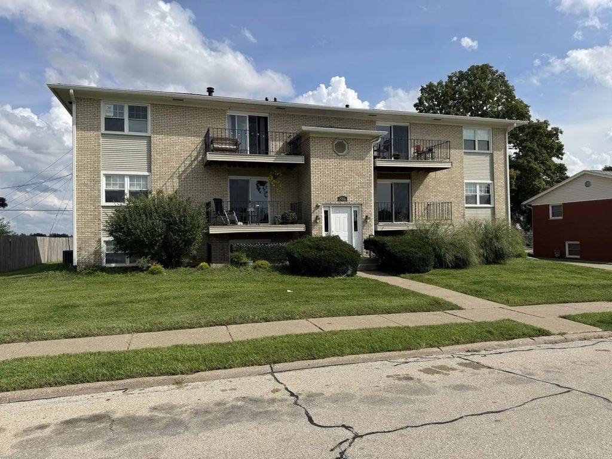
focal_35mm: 24
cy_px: 230
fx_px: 424
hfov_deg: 71.6
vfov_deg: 56.8
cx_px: 306
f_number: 1.78
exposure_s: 1/6410
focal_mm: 6.76
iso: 80
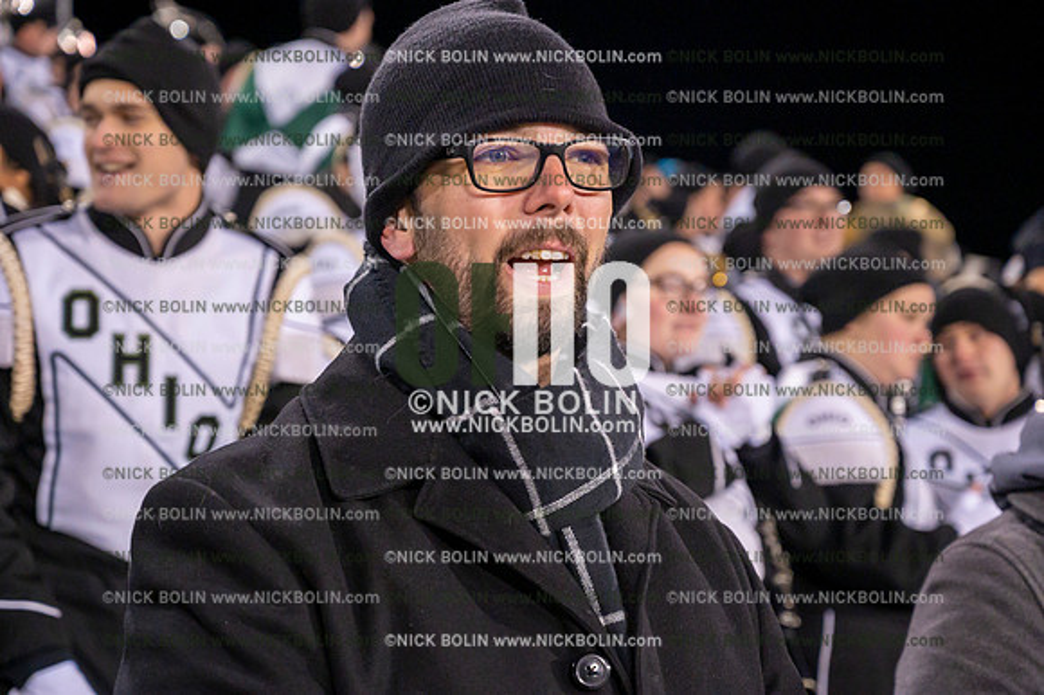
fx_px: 2029
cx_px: 522
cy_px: 348
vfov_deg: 19.4
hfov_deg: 28.9
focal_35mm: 70
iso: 5000
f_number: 4.5
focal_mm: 70
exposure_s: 1/640
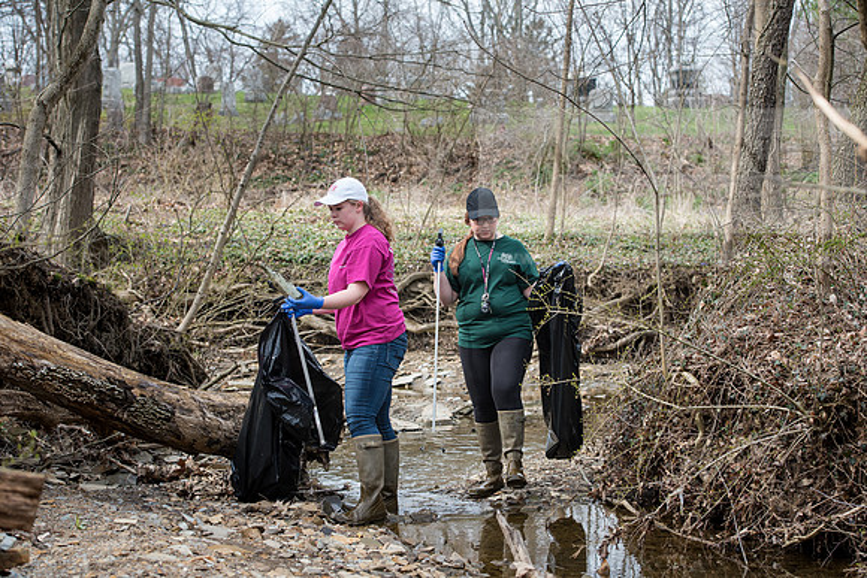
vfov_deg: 17.5
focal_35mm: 78
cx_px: 434
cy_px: 289
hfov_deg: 26.0
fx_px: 1879
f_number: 6.3
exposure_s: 1/320
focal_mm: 78
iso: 250
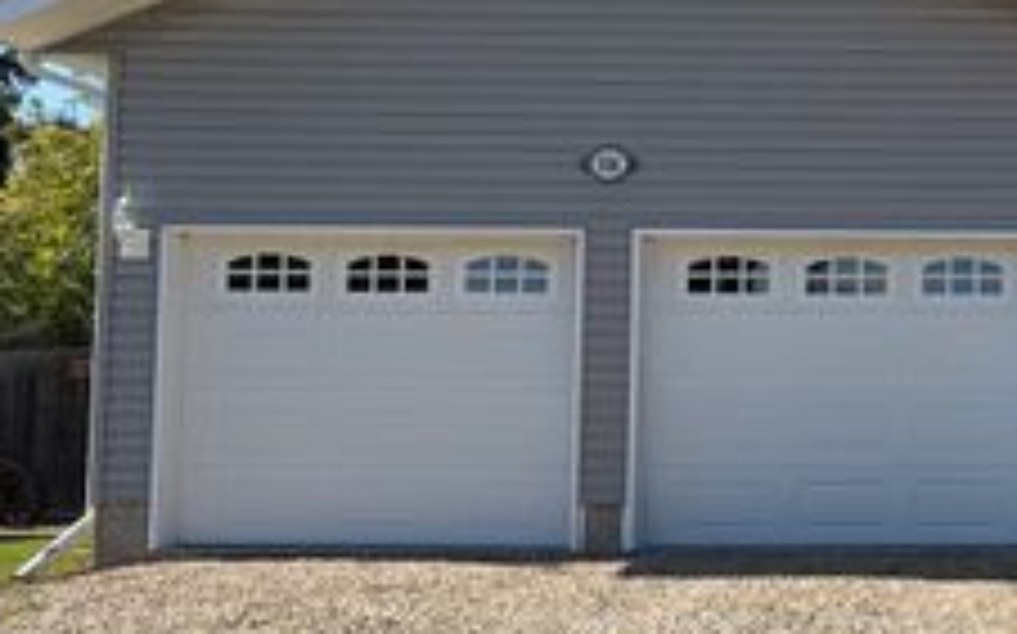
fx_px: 1690
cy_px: 263
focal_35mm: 61
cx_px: 1071
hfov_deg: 30.5
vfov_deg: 21.2
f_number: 1.6
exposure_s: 1/2538
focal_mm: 5.96
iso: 50
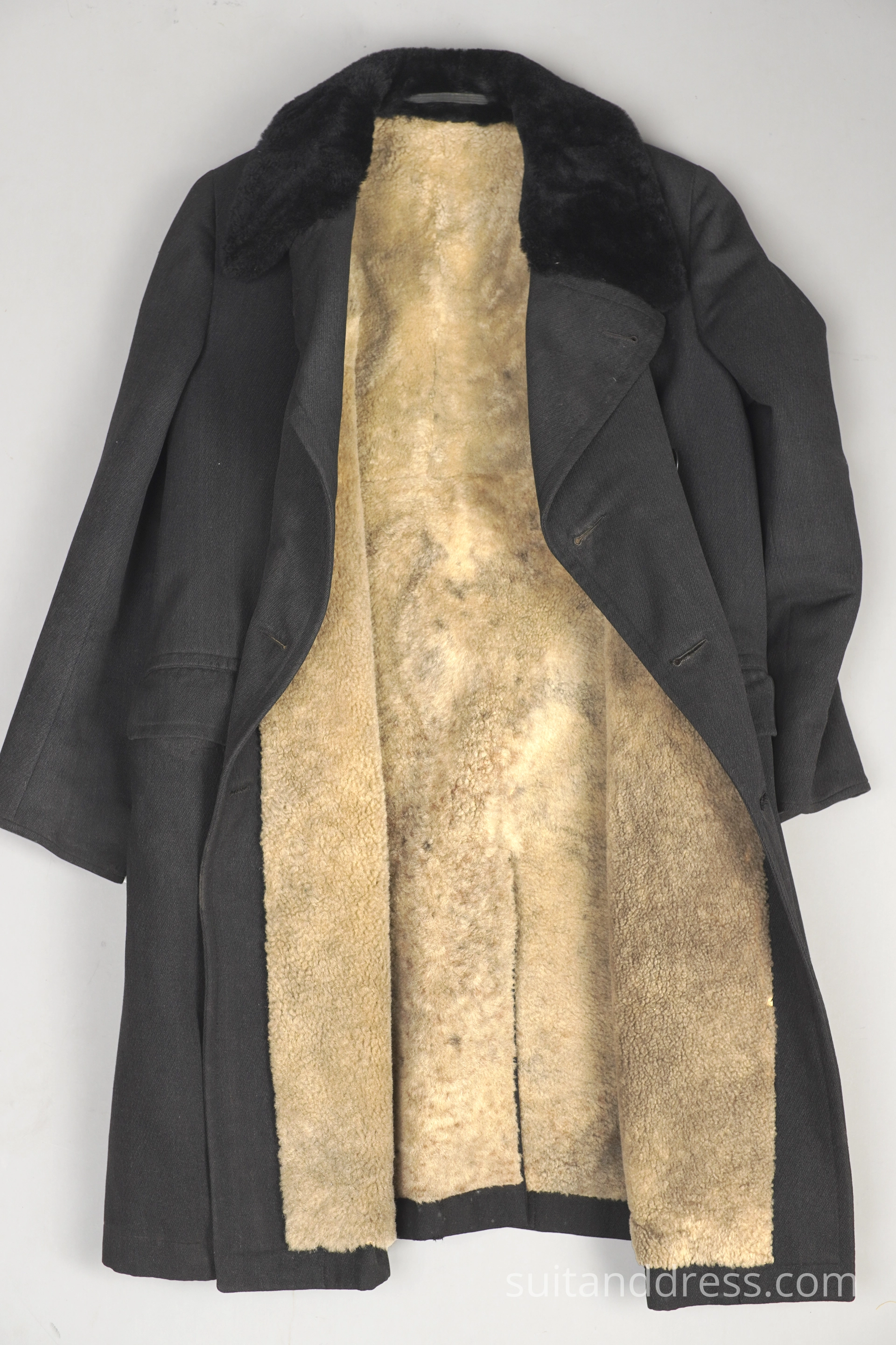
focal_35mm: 48
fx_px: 1792
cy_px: 672
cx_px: 448
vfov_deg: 41.1
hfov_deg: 28.1
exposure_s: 1/60
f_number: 4
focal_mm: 32
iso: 200
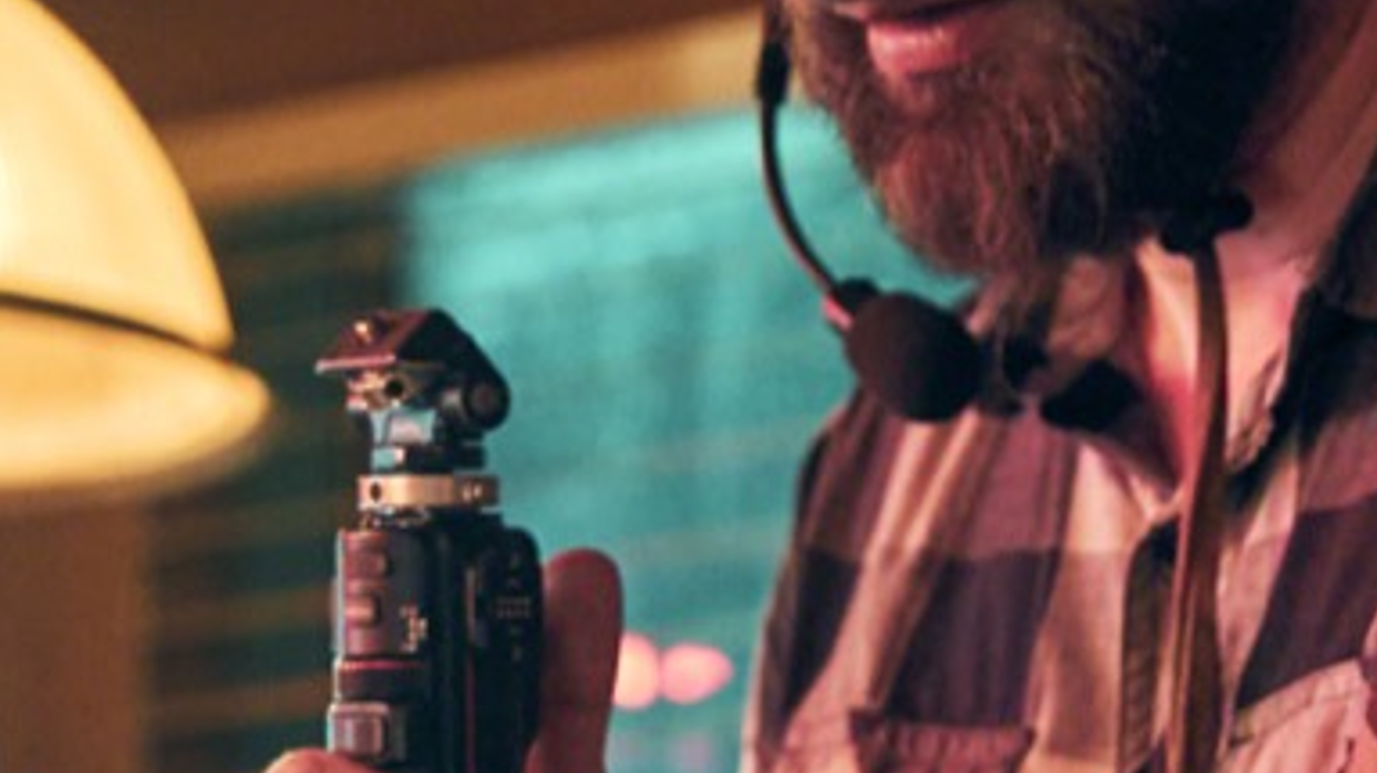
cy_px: 512
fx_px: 9379
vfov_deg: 4.7
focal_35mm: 257
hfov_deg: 8.3
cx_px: 1517
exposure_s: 1/20
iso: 800
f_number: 2.8
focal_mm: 47
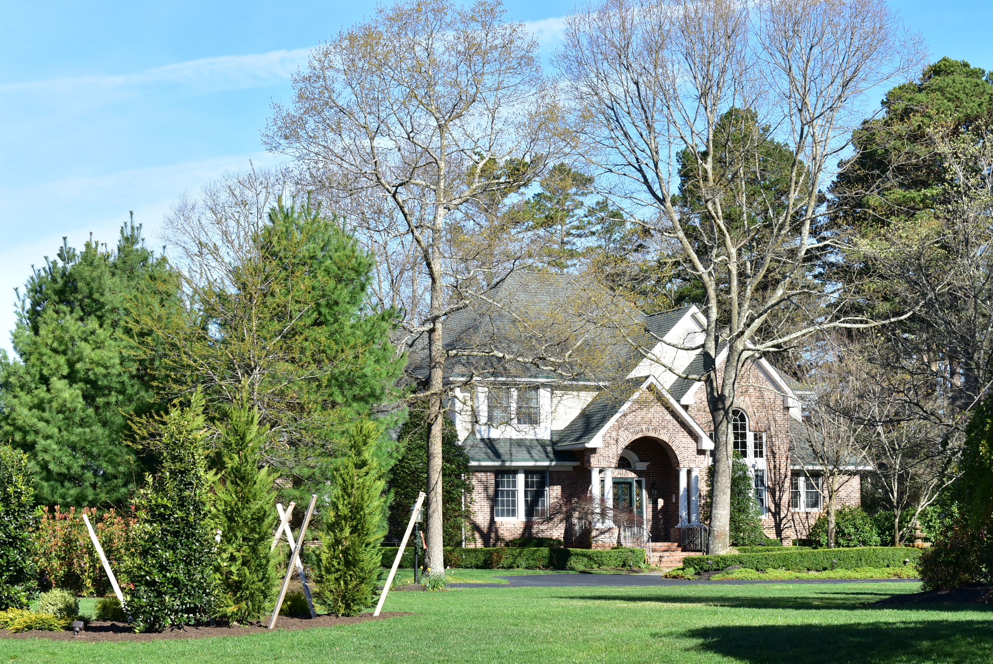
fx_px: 2277
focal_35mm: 82
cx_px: 496
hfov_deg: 24.6
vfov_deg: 16.6
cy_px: 332
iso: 280
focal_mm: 55
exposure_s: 1/200
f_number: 11
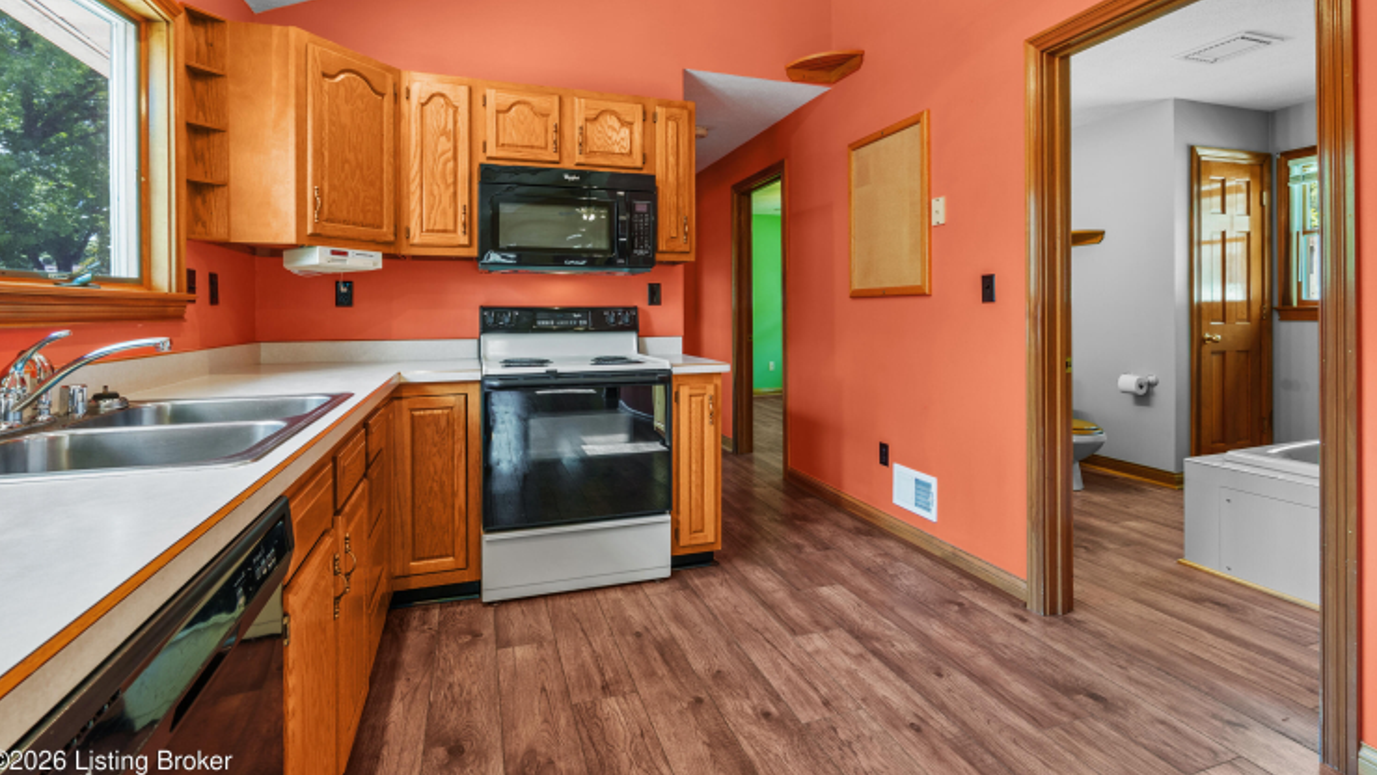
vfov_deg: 63.7
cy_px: 337
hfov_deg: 95.9
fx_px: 621
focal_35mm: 17
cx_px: 685
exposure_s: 1/1.67
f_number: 11
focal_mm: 16
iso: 400
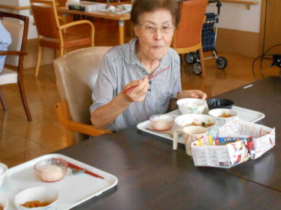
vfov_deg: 24.4
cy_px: 83
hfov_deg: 32.1
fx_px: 487
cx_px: 159
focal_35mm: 60
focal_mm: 7.7
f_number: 4.2
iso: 800
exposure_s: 1/250
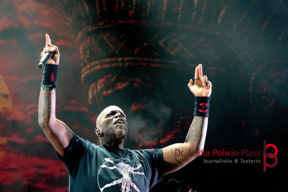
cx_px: 144
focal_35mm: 186
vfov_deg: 7.4
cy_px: 96
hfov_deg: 11.1
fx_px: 1488
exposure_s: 1/200
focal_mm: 124
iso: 2500
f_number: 5.6
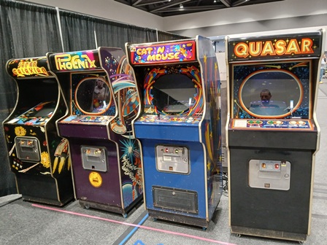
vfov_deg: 53.1
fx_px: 246
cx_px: 164
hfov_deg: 67.3
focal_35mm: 26
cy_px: 122
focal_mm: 3.98
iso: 320
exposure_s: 1/30
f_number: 1.8
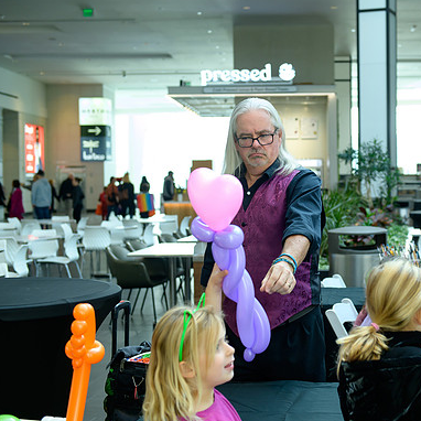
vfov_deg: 27.7
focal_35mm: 62
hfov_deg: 27.4
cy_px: 210
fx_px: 853
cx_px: 314
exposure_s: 1/200
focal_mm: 48
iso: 1000
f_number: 3.5
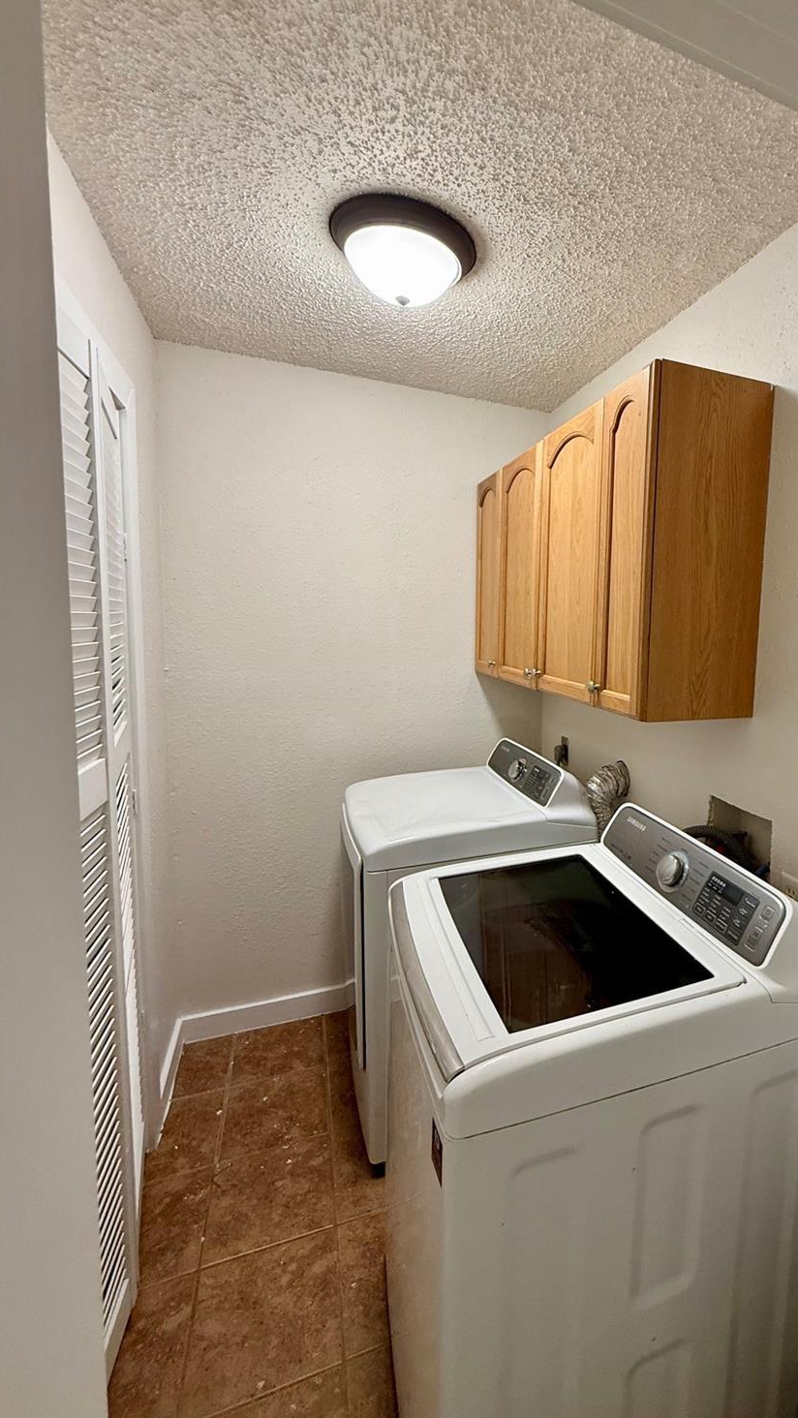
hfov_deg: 64.7
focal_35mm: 16
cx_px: 555
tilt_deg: -4.7
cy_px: 685
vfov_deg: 99.3
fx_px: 602
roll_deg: -1.4
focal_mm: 2.22
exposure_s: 1/60
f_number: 2.2
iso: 200
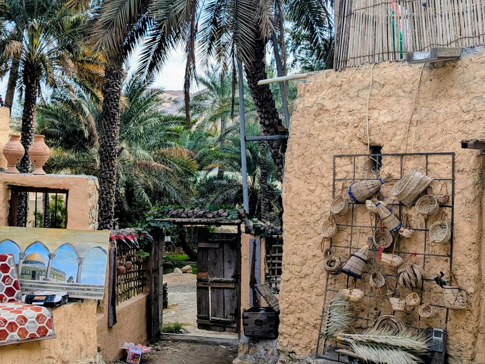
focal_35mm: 41
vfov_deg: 35.1
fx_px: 574
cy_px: 176
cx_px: 171
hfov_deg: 45.2
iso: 41
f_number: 1.85
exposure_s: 1/1088
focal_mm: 6.81
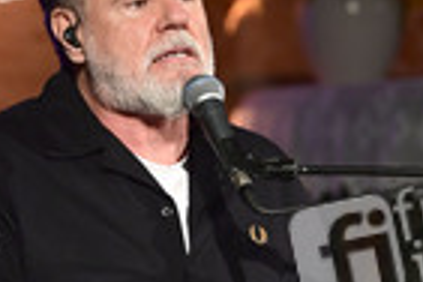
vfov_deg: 2.4
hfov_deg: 3.6
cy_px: 90
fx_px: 6638
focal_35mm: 565
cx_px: 171
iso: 4000
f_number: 4.5
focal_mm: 200
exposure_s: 1/250
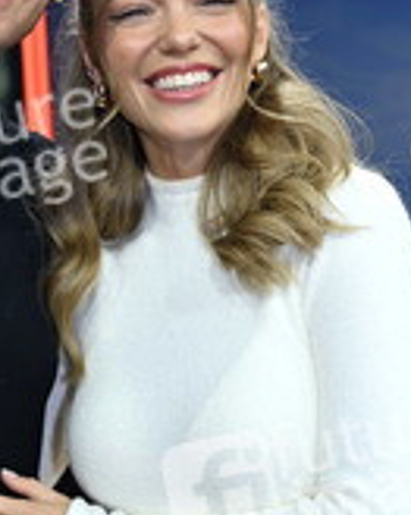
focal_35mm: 110
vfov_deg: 17.4
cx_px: 38
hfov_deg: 13.9
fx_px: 1674
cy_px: 320
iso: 1000
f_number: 4
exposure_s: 1/200
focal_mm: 48
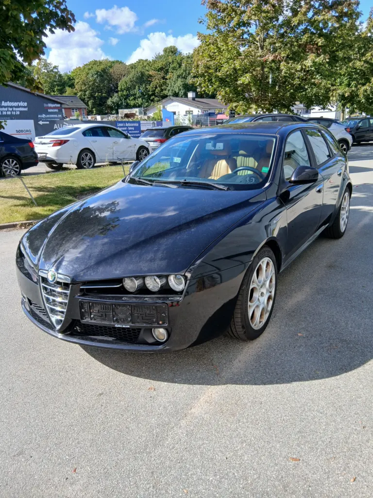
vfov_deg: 67.3
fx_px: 374
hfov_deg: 53.1
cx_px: 186
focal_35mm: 26
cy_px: 249
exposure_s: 1/212
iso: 20
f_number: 1.8
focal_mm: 3.98
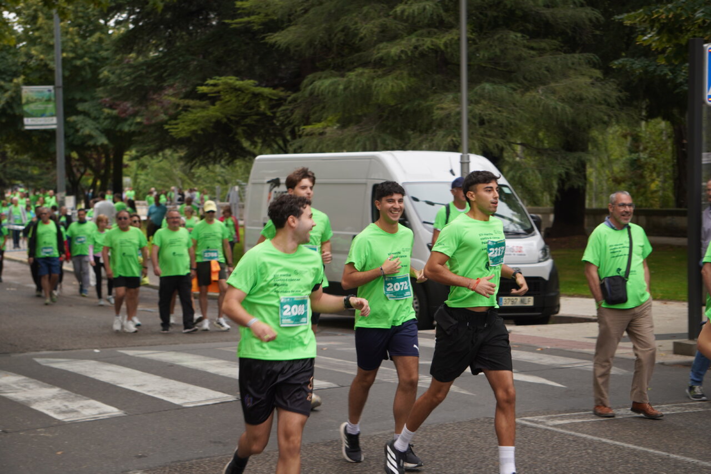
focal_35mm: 82
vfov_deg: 16.5
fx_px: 1629
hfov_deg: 24.6
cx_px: 356
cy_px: 237
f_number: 4.5
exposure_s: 1/160
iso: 100
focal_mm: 55
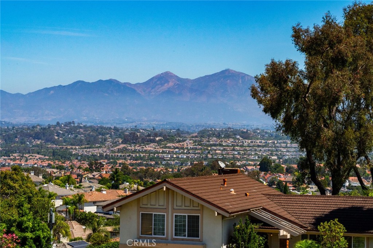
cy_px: 124
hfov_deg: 19.5
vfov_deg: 13.0
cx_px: 186
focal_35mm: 105
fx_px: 1088
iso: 1250
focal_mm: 105
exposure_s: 1/800
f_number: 20
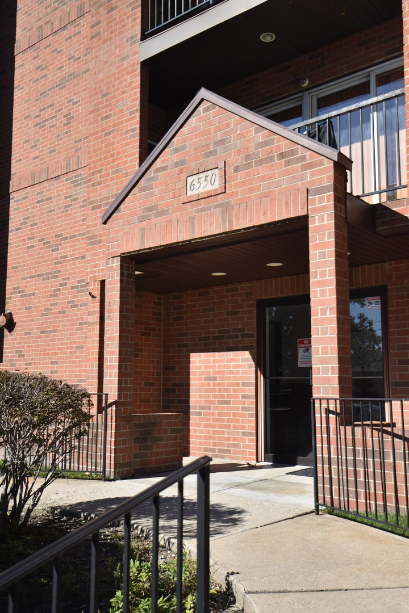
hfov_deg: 36.9
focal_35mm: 36
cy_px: 306
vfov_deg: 53.1
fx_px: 613
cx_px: 204
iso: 800
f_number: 4.5
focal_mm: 24
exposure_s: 1/4000
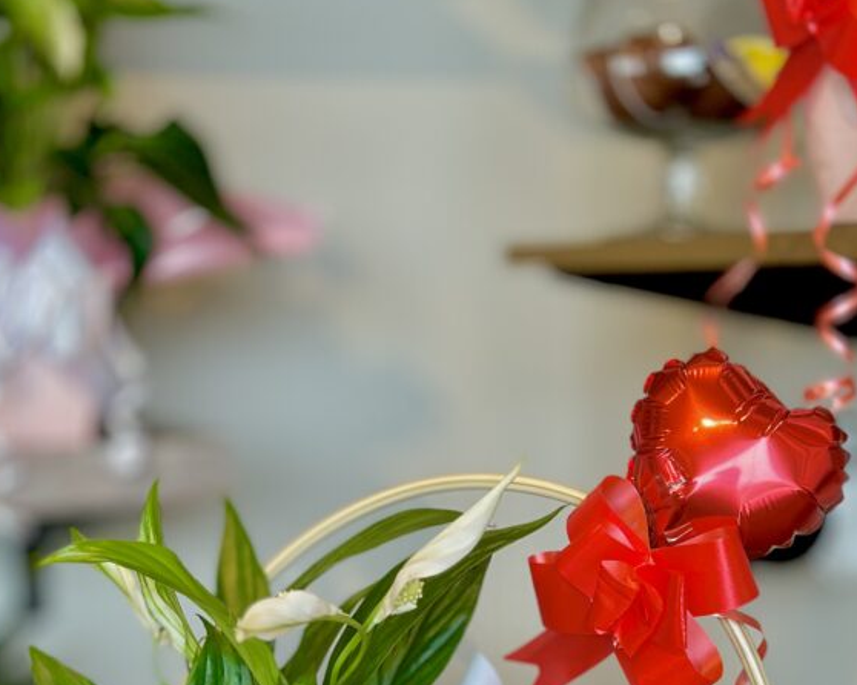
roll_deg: +1.0
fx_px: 2181
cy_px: 719
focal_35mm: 86
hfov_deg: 22.2
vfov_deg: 17.4
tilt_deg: -11.8
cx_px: 422
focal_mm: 6.86
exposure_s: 1/120
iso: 80
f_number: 1.78
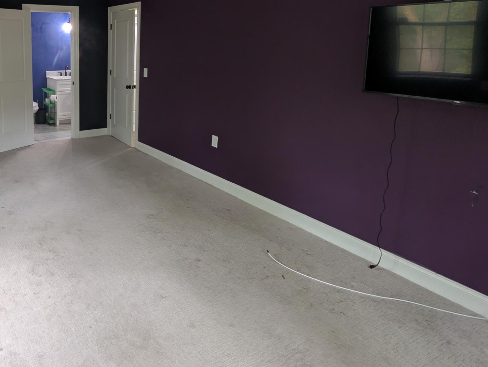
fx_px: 339
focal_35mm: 24
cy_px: 102
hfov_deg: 64.6
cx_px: 92
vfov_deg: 54.8
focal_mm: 2.02
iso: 55
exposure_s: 1/24.9
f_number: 1.7
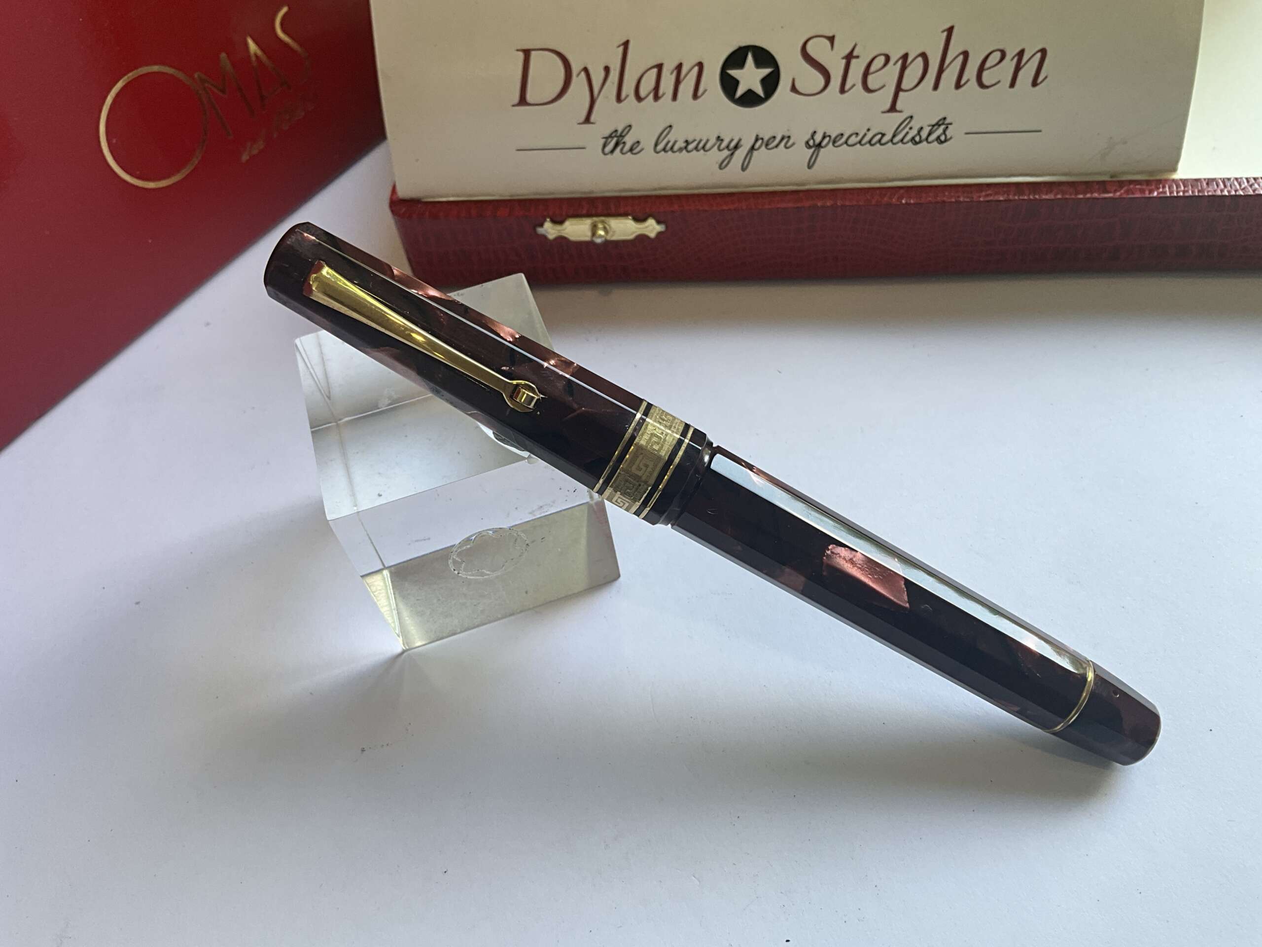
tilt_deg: -53.6
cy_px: 474
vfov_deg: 48.2
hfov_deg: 61.7
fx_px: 1057
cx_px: 631
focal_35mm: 29
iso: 32
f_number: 1.8
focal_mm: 3
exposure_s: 1/100
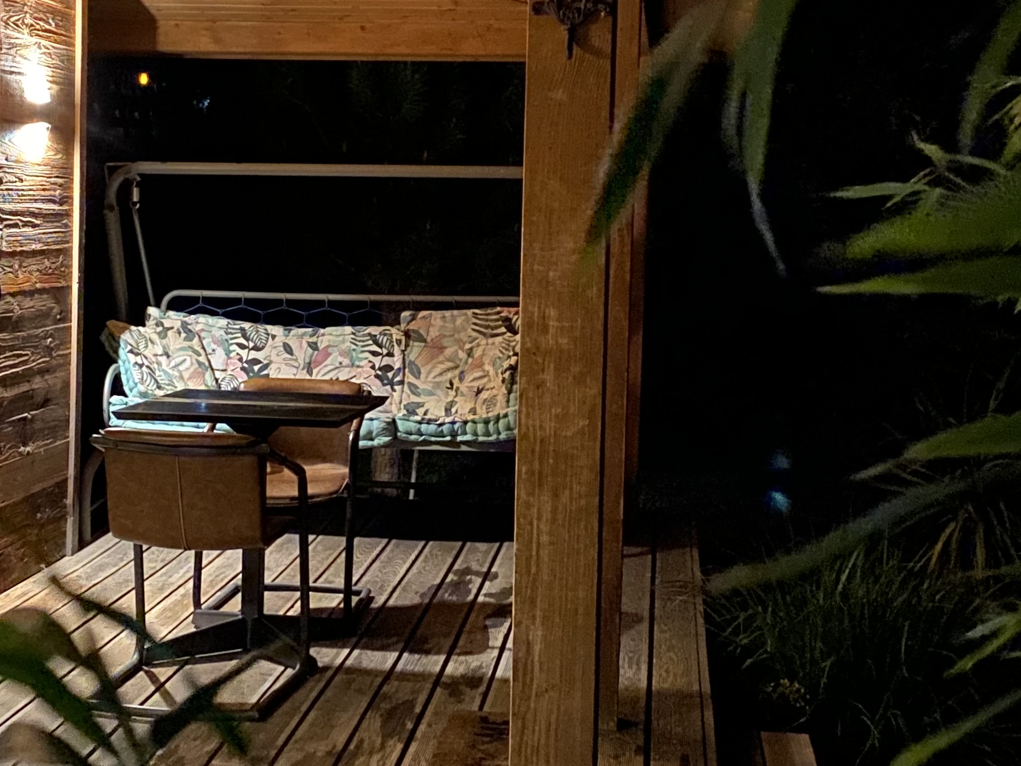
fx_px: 1888
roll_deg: -1.7
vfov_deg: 22.9
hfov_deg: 30.2
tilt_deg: -4.8
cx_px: 421
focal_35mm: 64
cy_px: 292
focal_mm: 4.25
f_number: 1.8
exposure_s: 1/8
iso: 1000
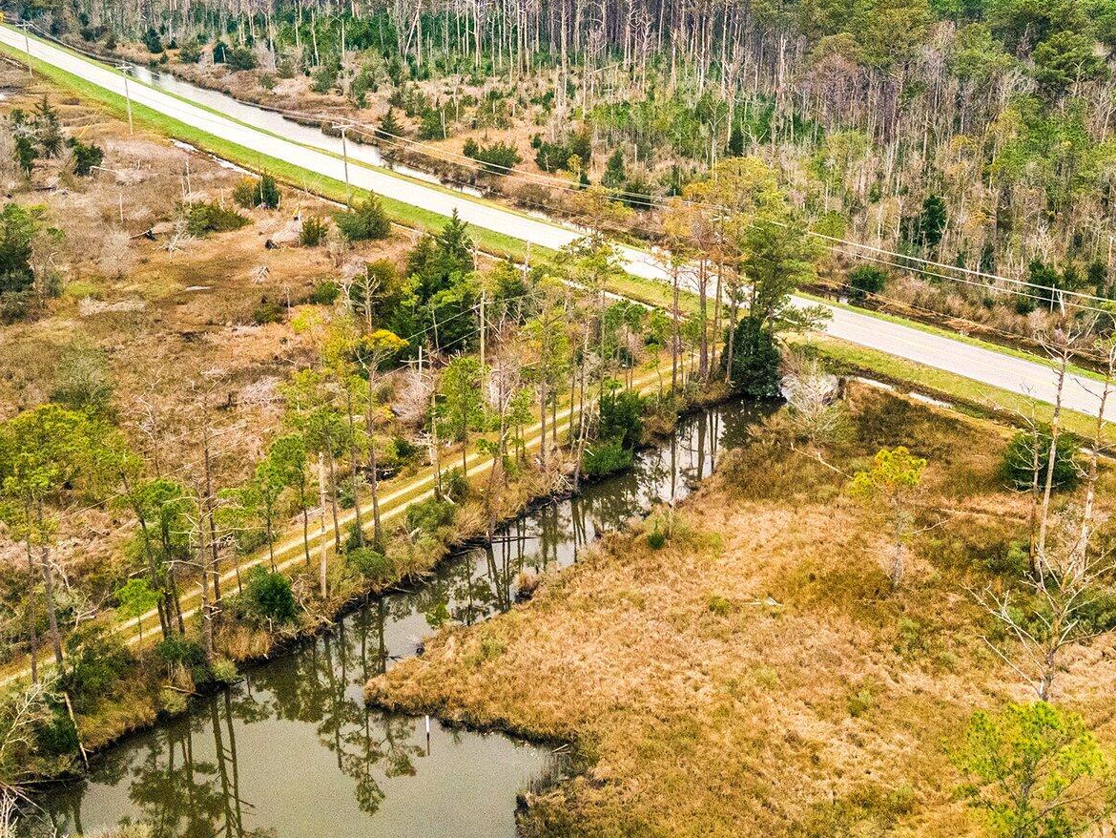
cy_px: 339
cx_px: 604
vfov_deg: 34.3
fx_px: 1354
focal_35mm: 42
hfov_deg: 44.7
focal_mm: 4.5
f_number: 2.8
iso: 100
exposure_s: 1/250
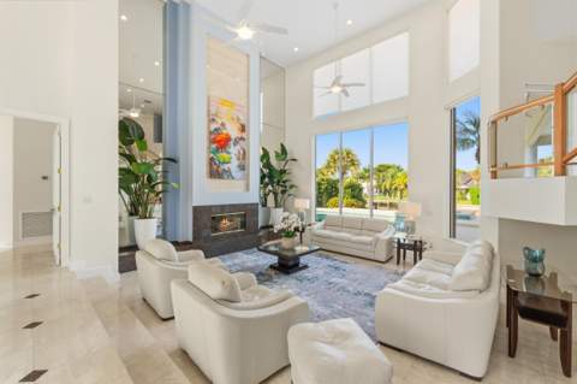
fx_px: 224
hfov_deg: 104.3
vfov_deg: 81.1
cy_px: 192
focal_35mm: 14
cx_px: 288
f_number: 9
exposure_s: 1/20
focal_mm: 14
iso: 250
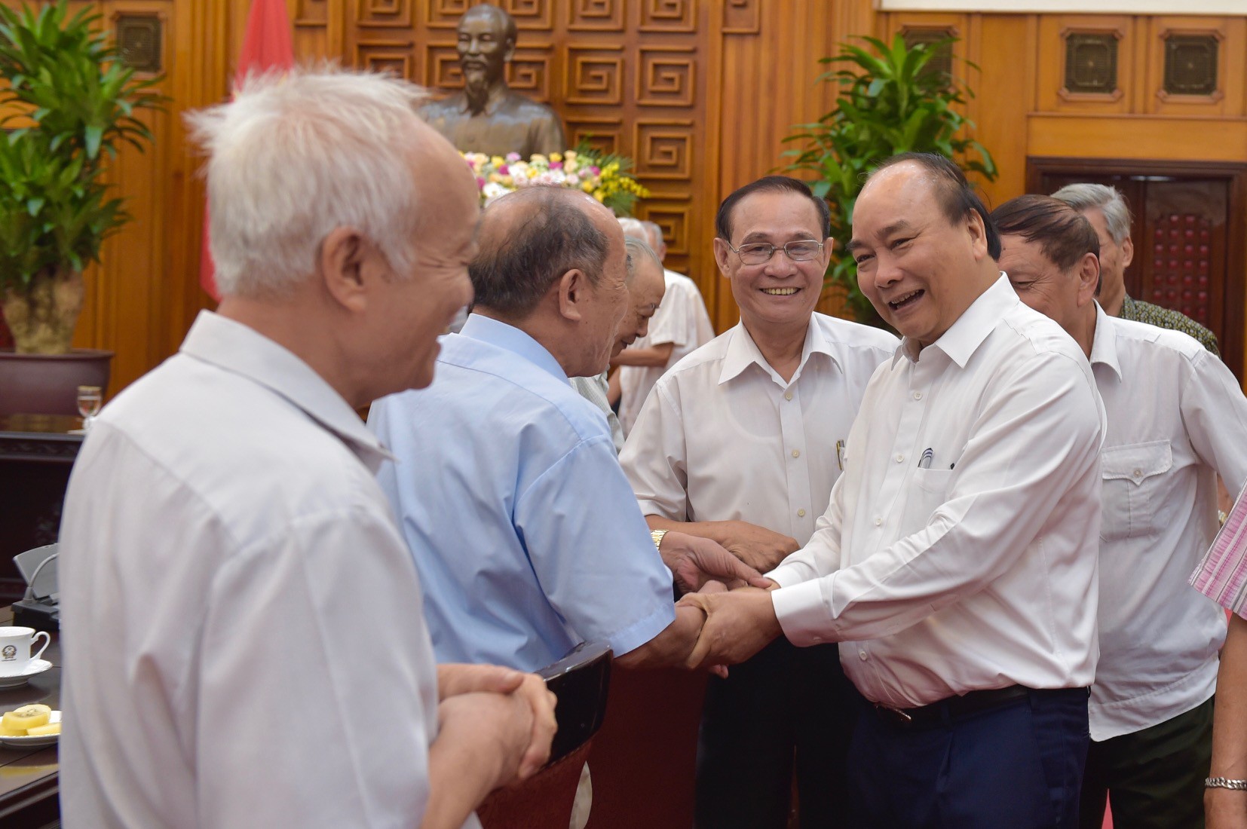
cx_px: 624
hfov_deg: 50.7
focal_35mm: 38
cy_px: 414
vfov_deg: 35.0
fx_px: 1315
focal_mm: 38
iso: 1600
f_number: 4
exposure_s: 1/125
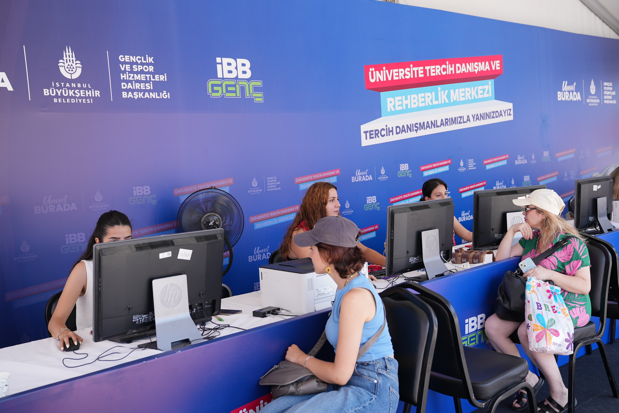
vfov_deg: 35.9
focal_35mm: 37
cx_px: 302
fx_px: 636
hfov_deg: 51.9
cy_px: 204
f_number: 4
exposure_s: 1/320
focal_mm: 36
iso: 250
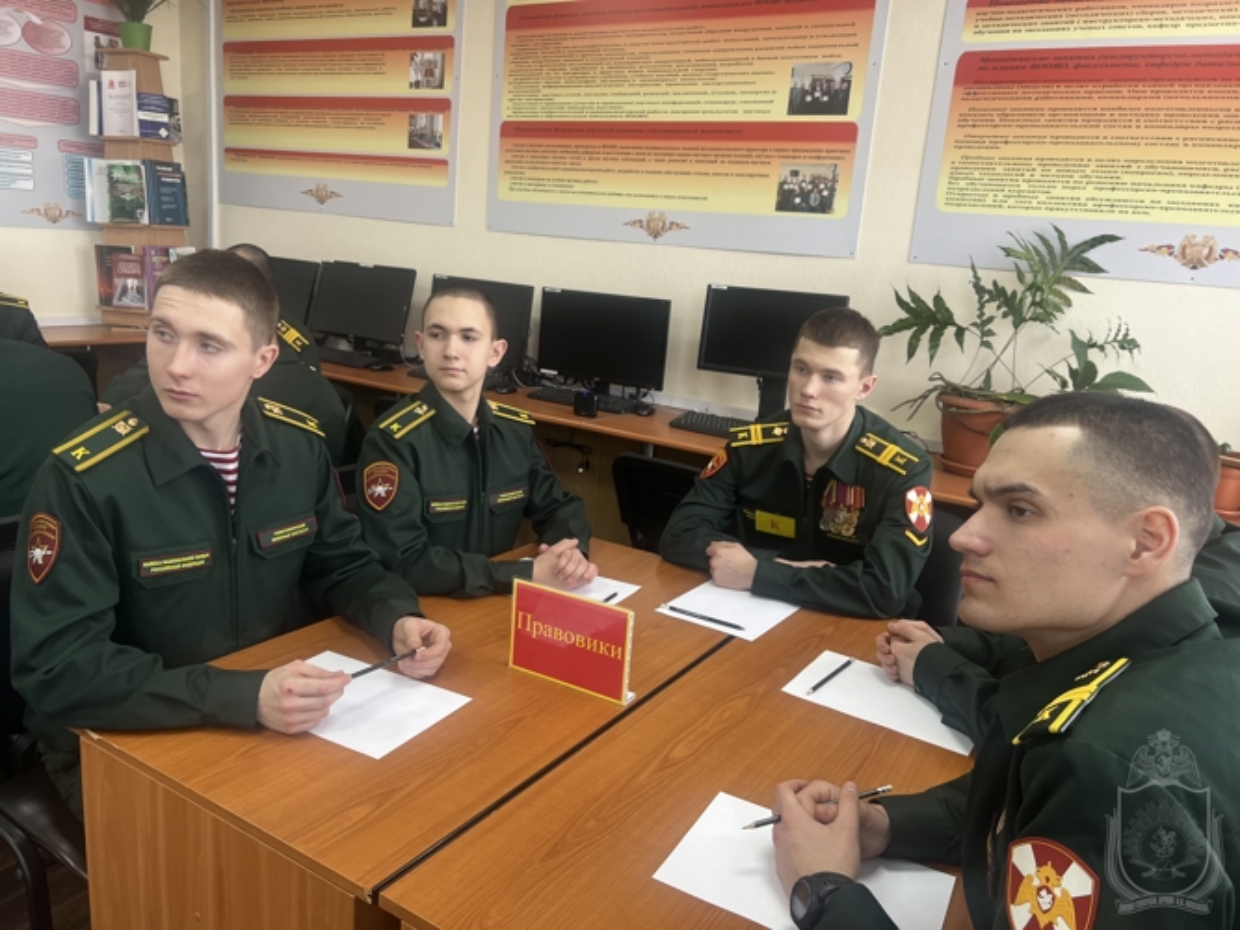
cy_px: 465
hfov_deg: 67.3
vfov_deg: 53.0
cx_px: 620
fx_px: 931
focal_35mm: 26
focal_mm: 5.7
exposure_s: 1/121
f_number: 1.5
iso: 80
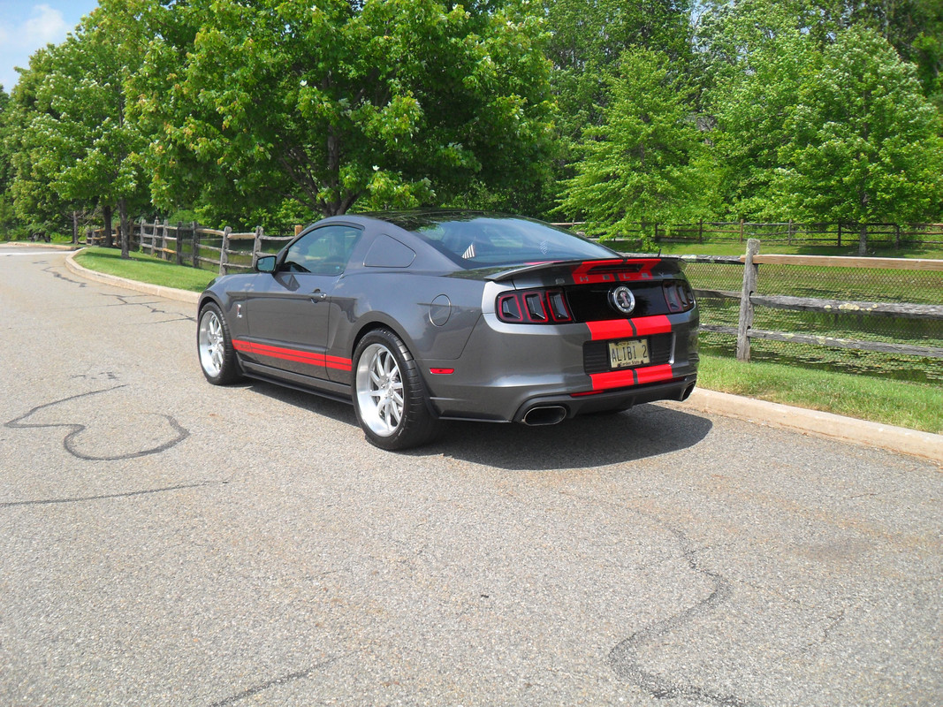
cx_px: 472
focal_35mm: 35
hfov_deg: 52.6
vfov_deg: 40.7
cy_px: 354
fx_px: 953
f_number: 8.9
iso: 100
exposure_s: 1/125
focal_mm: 6.2
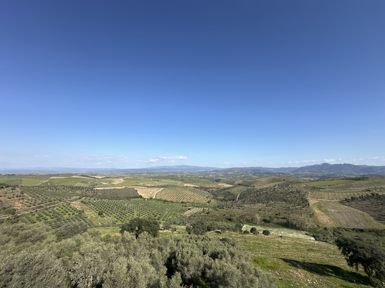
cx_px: 192
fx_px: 156
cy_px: 144
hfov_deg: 102.1
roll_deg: -0.3
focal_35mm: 14
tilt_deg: +10.9
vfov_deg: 85.7
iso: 40
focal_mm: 2.22
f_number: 2.2
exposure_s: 1/2564
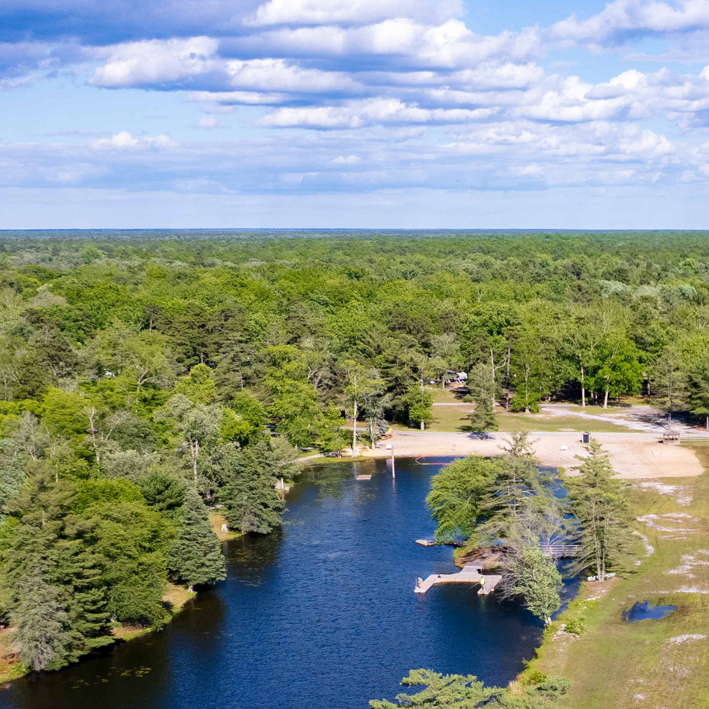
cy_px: 548
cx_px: 678
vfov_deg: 26.9
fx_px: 1460
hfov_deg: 26.1
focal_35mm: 63
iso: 100
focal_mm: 8.38
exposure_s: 1/500
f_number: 2.8
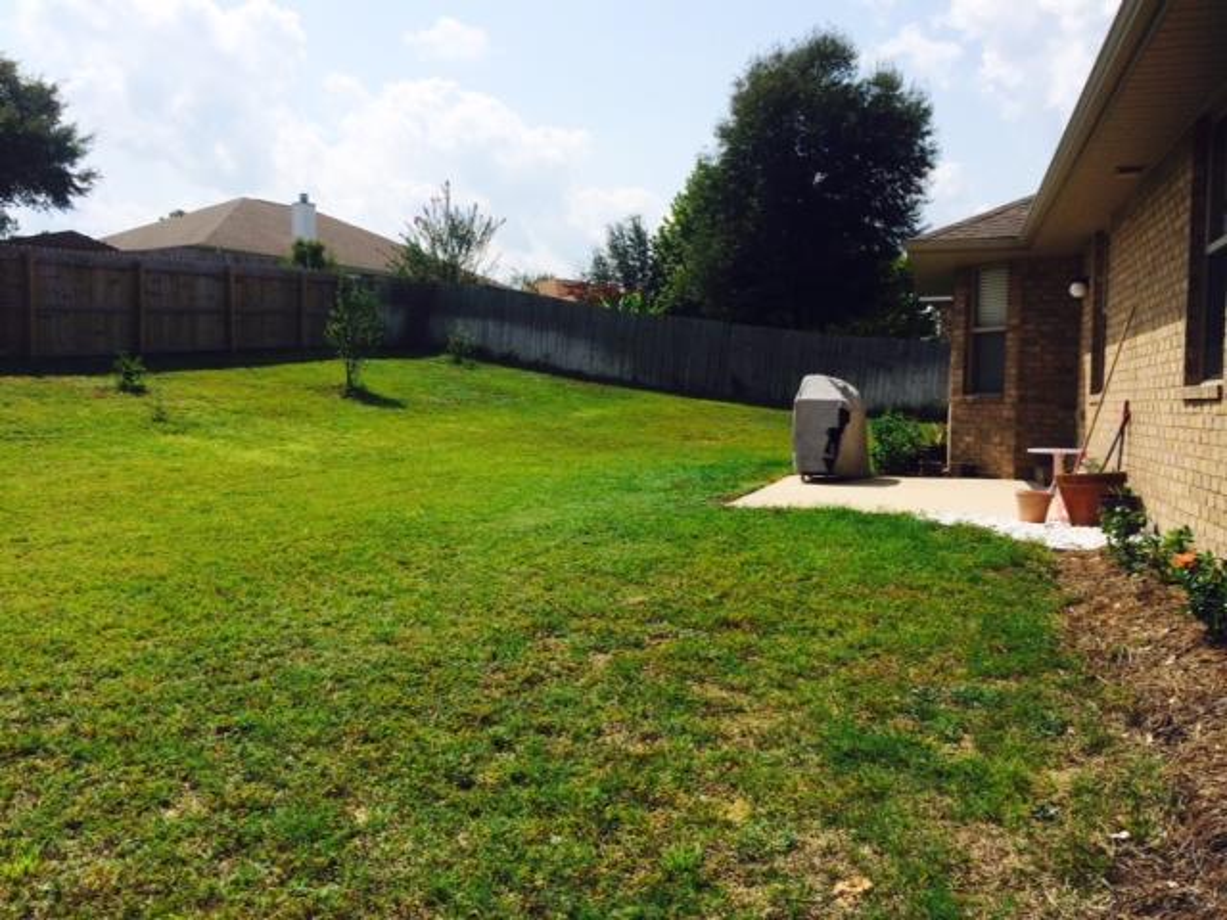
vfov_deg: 46.8
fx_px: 1063
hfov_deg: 60.0
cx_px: 614
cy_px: 460
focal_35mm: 30
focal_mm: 4.12
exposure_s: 1/3731
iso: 32
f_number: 2.2
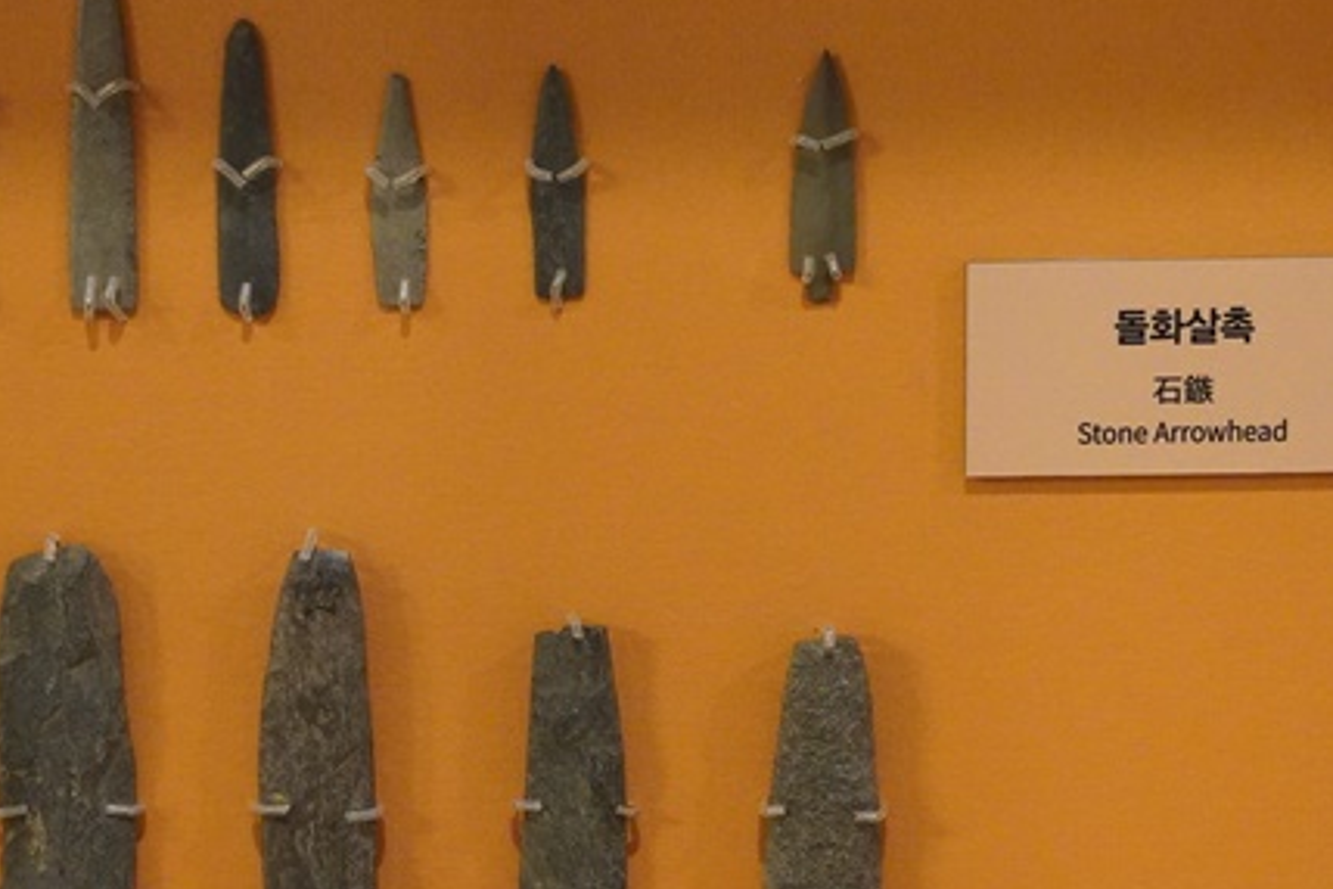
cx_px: 575
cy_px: 455
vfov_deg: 18.0
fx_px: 2807
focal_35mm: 76
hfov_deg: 26.7
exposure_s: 1/50
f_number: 5
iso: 6400
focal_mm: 31
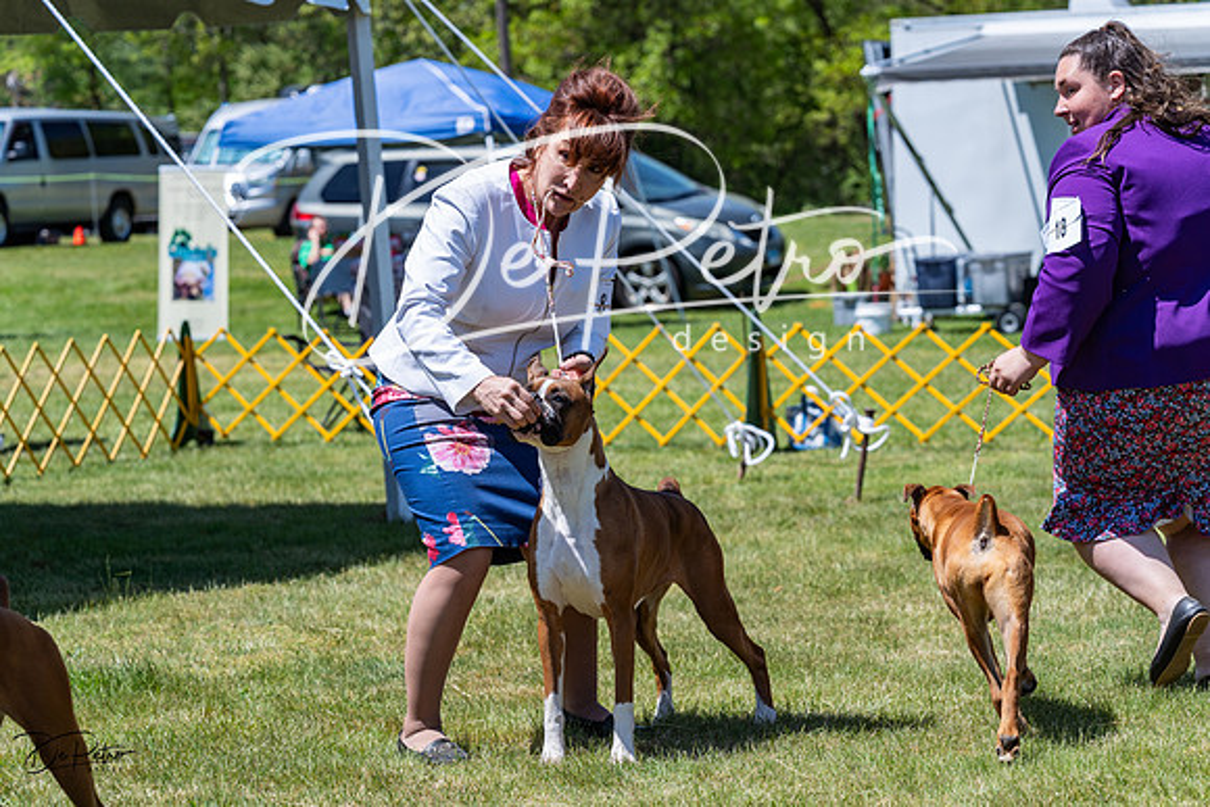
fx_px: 3530
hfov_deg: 19.5
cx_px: 605
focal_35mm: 105
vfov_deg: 13.0
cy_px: 404
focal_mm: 105
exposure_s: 1/1000
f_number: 5.6
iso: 200
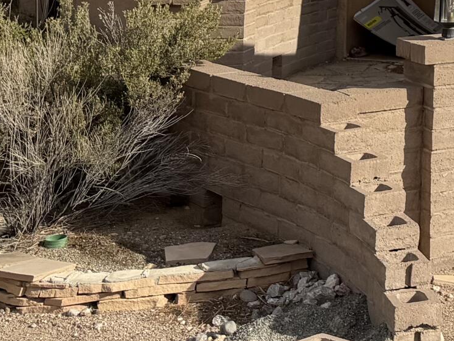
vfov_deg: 13.4
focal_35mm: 97
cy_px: -304
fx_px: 1273
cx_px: 666
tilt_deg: +6.1
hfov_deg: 18.2
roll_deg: -0.2
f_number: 1.78
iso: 80
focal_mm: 6.76
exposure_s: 1/5319
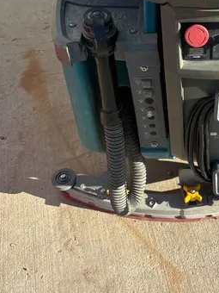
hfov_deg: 25.1
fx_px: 472
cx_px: 206
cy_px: 71
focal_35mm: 56
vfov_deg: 33.6
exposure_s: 1/1477
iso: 50
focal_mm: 5.96
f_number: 1.6
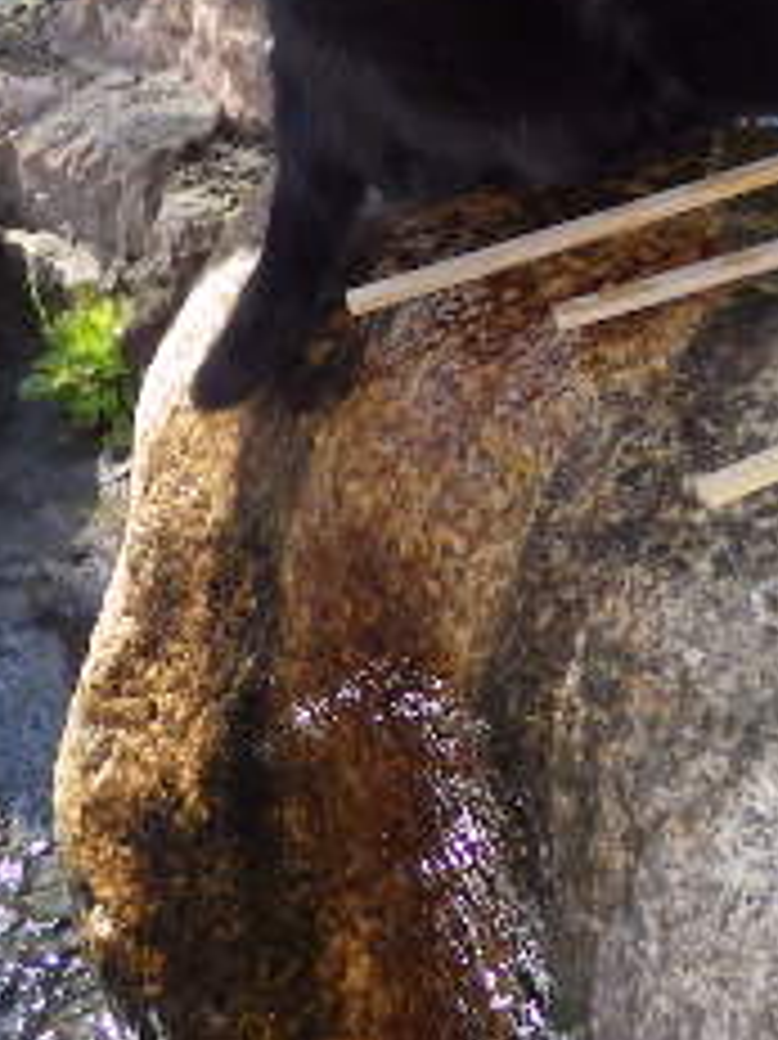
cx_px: 958
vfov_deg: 15.9
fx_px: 3659
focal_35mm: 122
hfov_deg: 11.9
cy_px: 41
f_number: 4
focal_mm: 7.9
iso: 125
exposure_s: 1/80
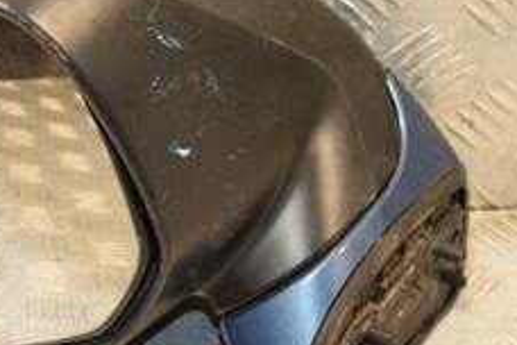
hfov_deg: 14.7
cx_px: 84
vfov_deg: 9.9
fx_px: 1986
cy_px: 186
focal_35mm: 138
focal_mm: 35
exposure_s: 1/200
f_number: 6.3
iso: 800
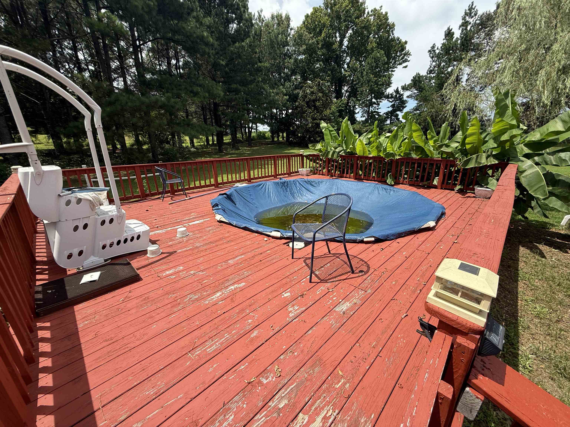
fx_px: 231
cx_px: 285
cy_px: 214
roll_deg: +1.1
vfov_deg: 85.7
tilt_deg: -17.6
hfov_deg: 102.1
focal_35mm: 14
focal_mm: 2.22
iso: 50
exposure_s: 1/1534
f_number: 2.2
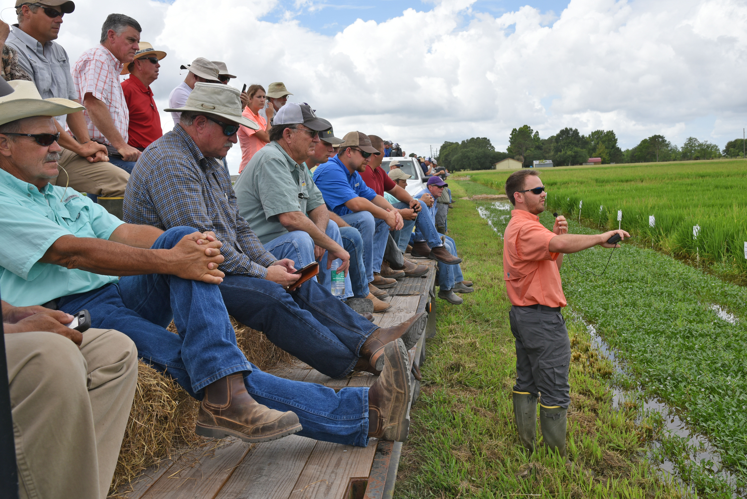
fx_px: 643
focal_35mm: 31
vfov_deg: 42.4
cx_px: 374
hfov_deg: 60.3
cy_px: 250
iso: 250
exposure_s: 1/320
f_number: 9
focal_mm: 31
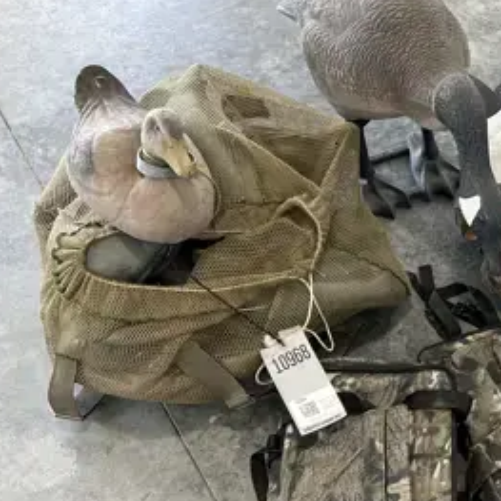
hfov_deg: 27.5
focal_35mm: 56
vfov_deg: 30.4
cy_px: 324
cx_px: 573
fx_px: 917
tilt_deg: -50.5
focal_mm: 5.7
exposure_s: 1/120
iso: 100
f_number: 1.5
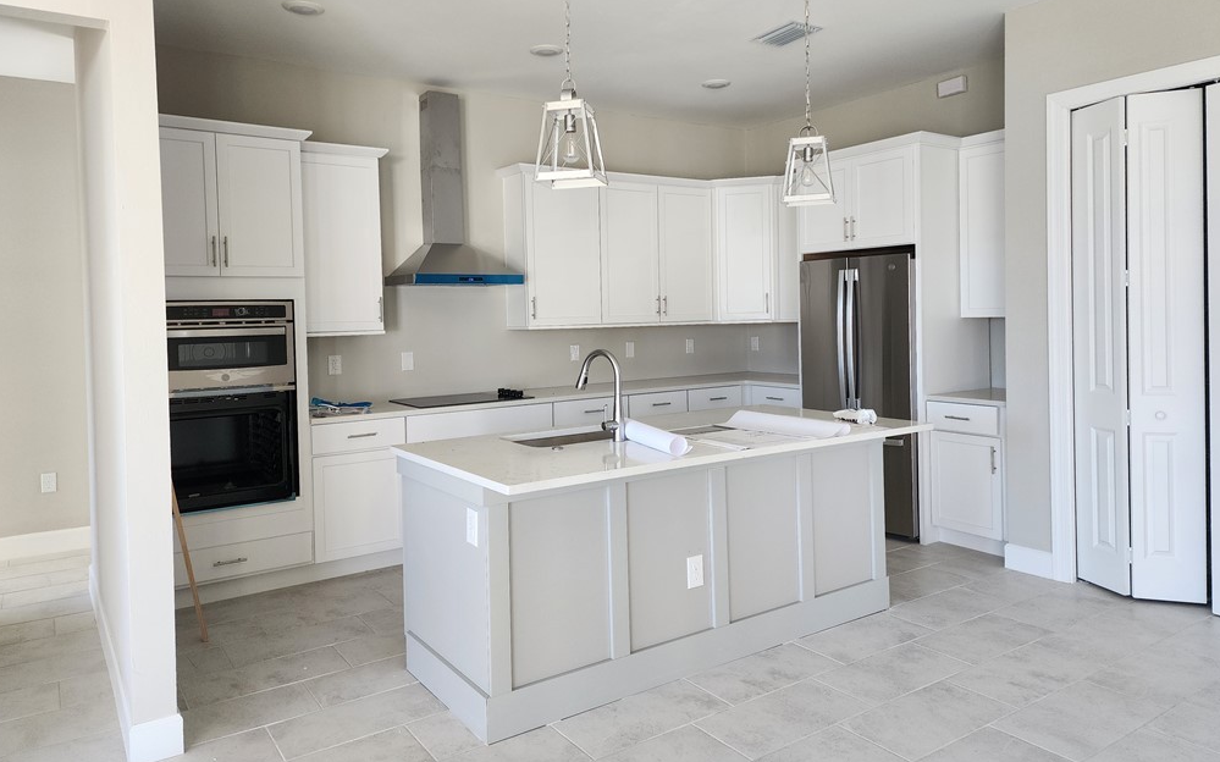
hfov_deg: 72.6
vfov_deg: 49.2
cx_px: 608
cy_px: 346
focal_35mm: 25
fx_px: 831
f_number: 1.8
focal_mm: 6.4
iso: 200
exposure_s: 1/120
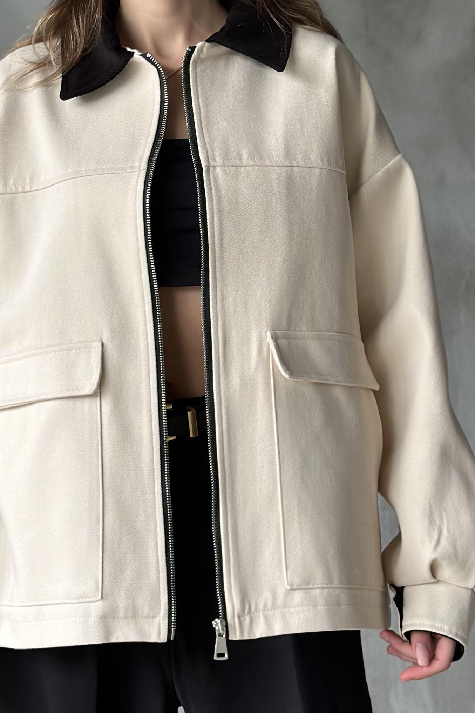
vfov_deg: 20.5
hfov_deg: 13.8
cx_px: 246
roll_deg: +0.5
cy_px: 186
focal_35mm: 99
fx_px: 1960
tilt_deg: +4.4
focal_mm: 6.86
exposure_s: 1/62
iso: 125
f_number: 1.78
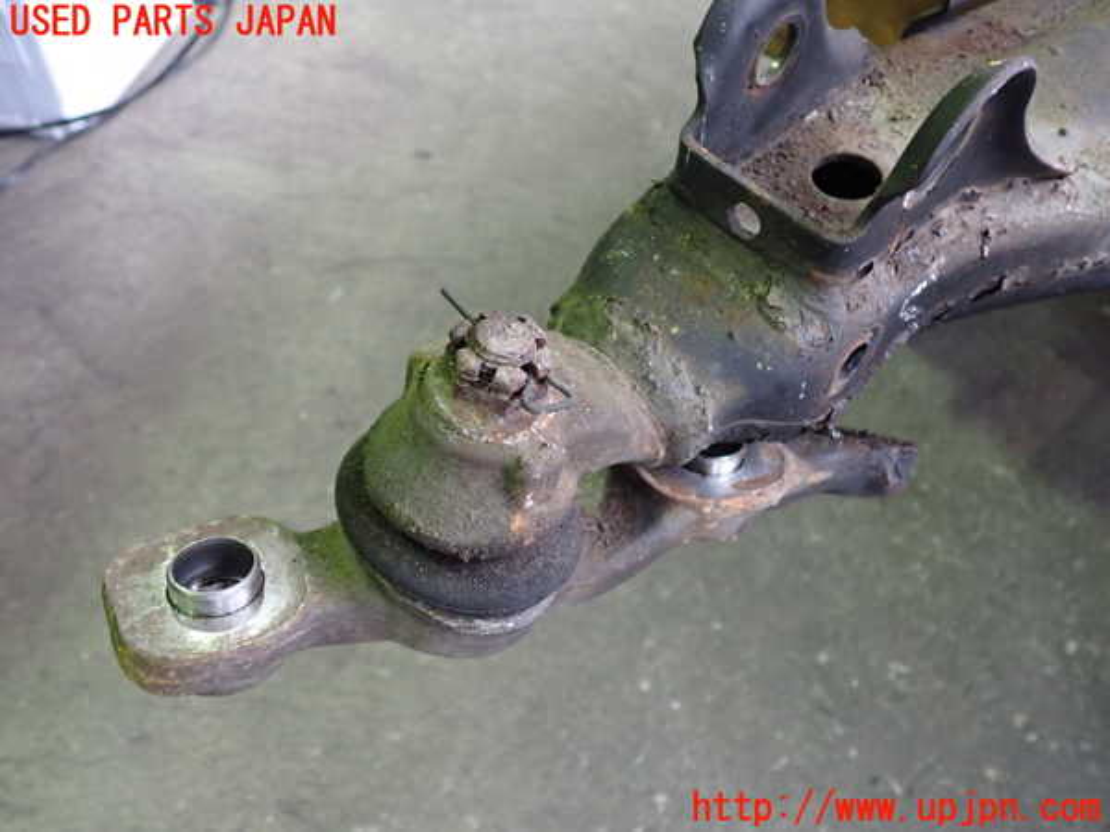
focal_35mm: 30
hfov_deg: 60.0
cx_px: 555
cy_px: 416
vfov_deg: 46.8
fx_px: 962
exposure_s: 1/30
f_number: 2.3
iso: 640
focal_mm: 5.4
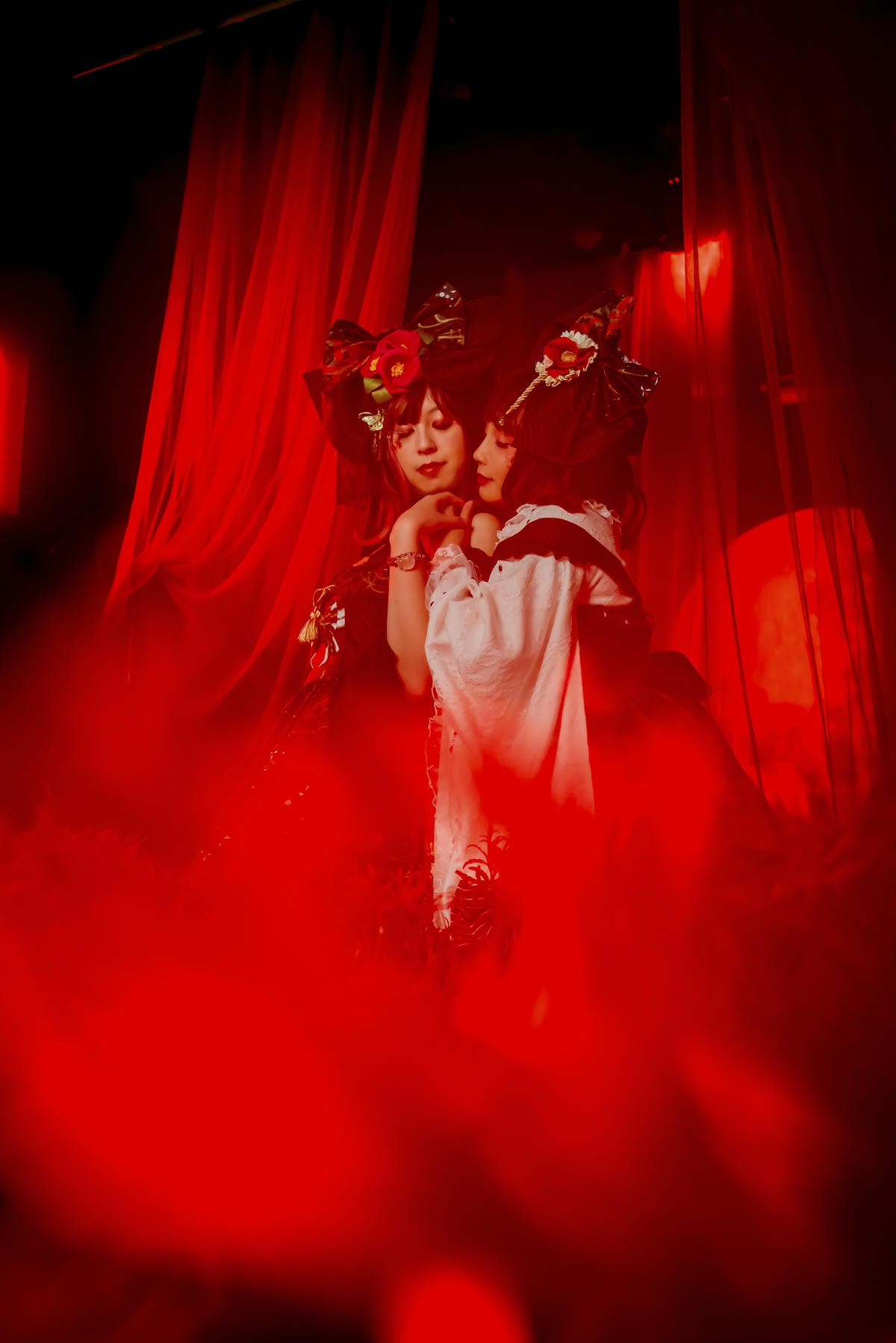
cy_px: 672
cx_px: 448
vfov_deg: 54.4
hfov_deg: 37.9
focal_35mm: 35
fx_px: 1306
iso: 640
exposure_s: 1/200
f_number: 2.5
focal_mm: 35
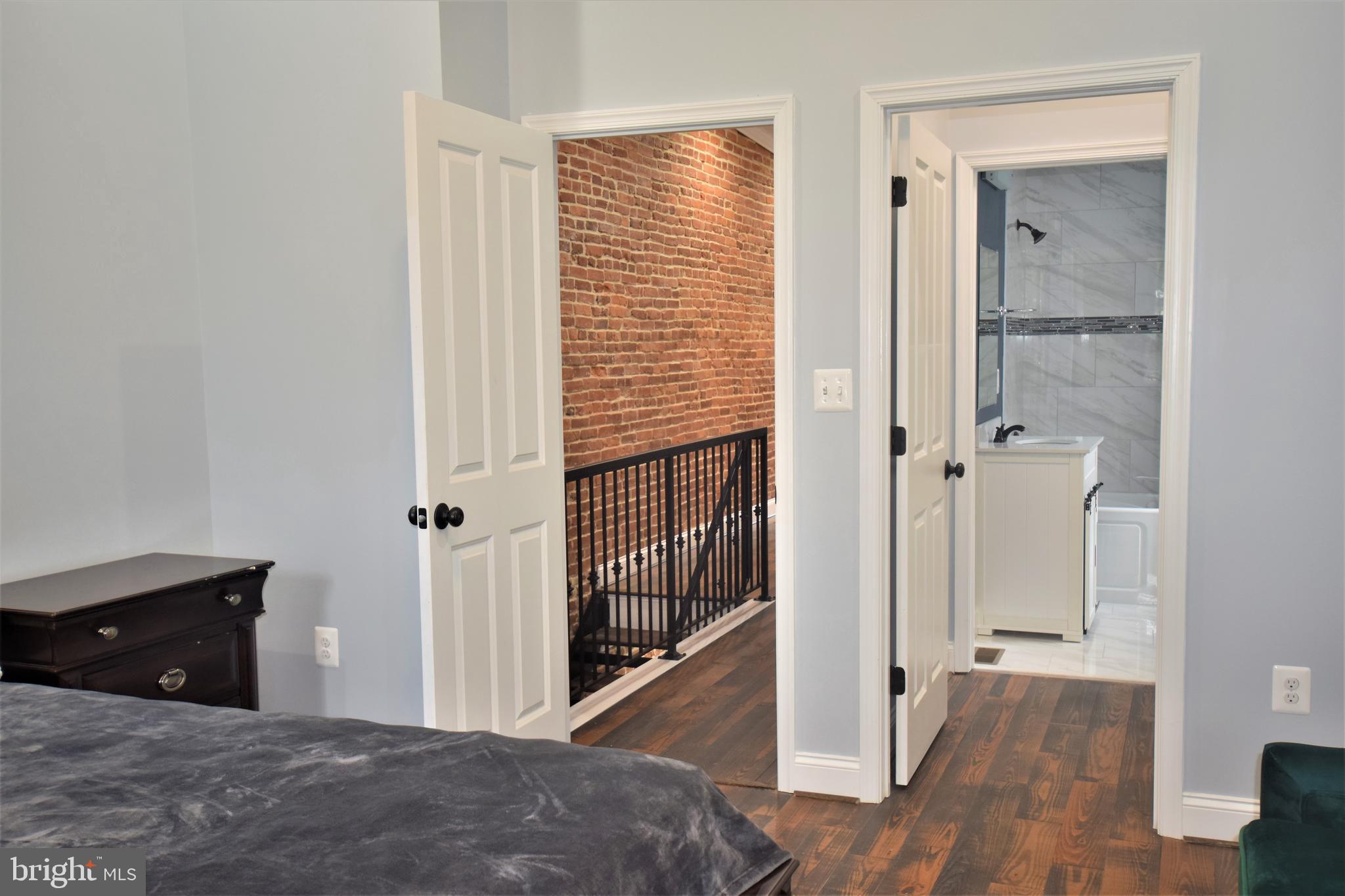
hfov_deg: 57.2
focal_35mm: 33
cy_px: 448
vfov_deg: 40.0
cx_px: 672
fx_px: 1233
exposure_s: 1/20
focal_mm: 22
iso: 400
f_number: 4.5
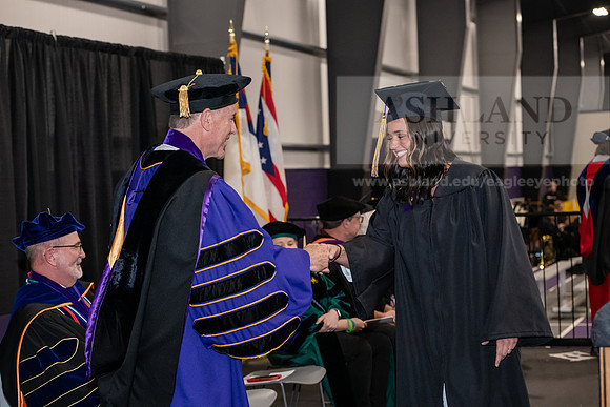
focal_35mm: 70
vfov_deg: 19.5
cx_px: 305
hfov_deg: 28.8
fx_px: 1186
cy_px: 204
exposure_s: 1/200
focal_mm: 70
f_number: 5
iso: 2500
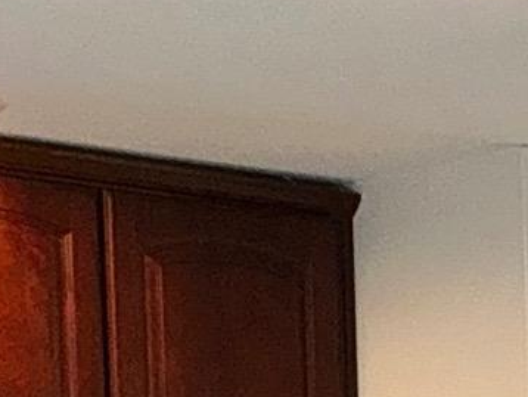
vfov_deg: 8.5
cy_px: 928
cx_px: 740
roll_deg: +0.2
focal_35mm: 160
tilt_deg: -7.3
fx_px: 2442
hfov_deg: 11.9
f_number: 1.8
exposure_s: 1/60
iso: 25
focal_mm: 3
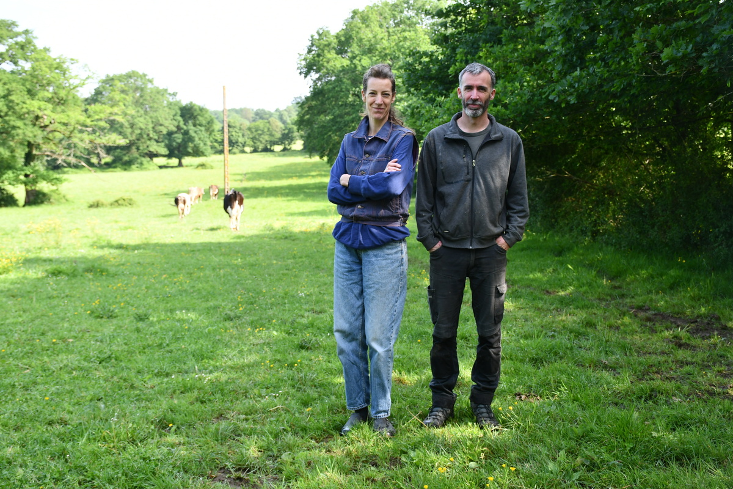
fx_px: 977
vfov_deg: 28.1
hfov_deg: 41.1
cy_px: 244
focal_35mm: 48
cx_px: 366
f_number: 5.6
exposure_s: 1/250
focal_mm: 32
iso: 280
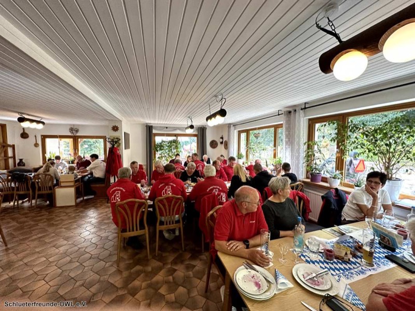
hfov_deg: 102.1
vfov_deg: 85.7
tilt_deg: -4.4
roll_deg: -1.0
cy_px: 156
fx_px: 168
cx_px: 208
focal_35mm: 14
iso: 200
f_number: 2.2
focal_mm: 2.22
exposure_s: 1/100
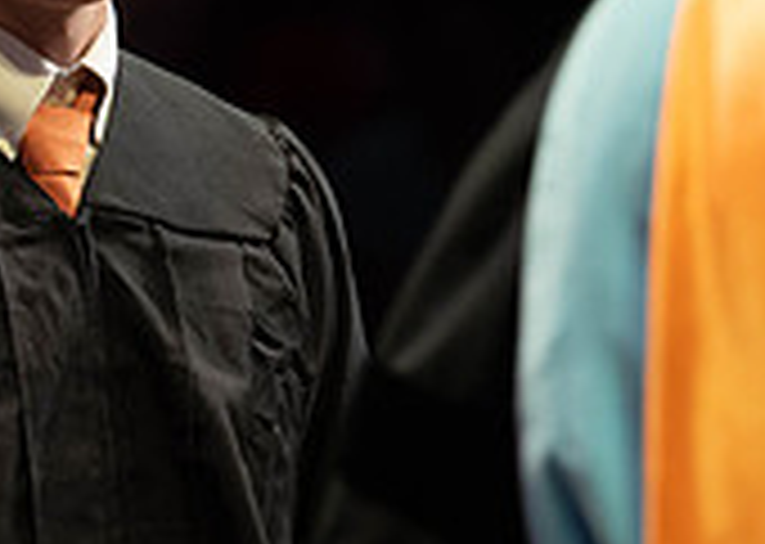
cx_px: 281
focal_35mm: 688
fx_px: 14930
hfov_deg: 2.9
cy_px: -55
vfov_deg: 2.1
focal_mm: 180
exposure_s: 1/320
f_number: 4.5
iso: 1600
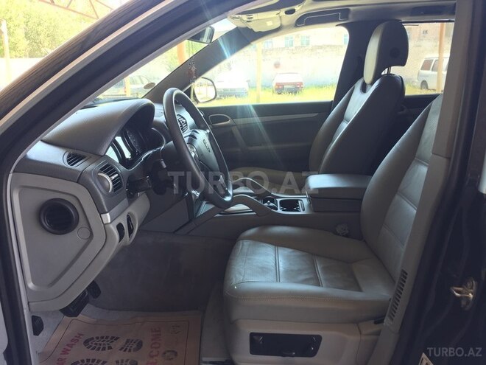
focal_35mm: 29
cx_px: 243
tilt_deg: -15.3
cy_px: 182
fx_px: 407
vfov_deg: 48.2
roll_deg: +0.6
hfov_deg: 61.7
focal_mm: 4.15
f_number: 2.2
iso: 32
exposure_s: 1/50
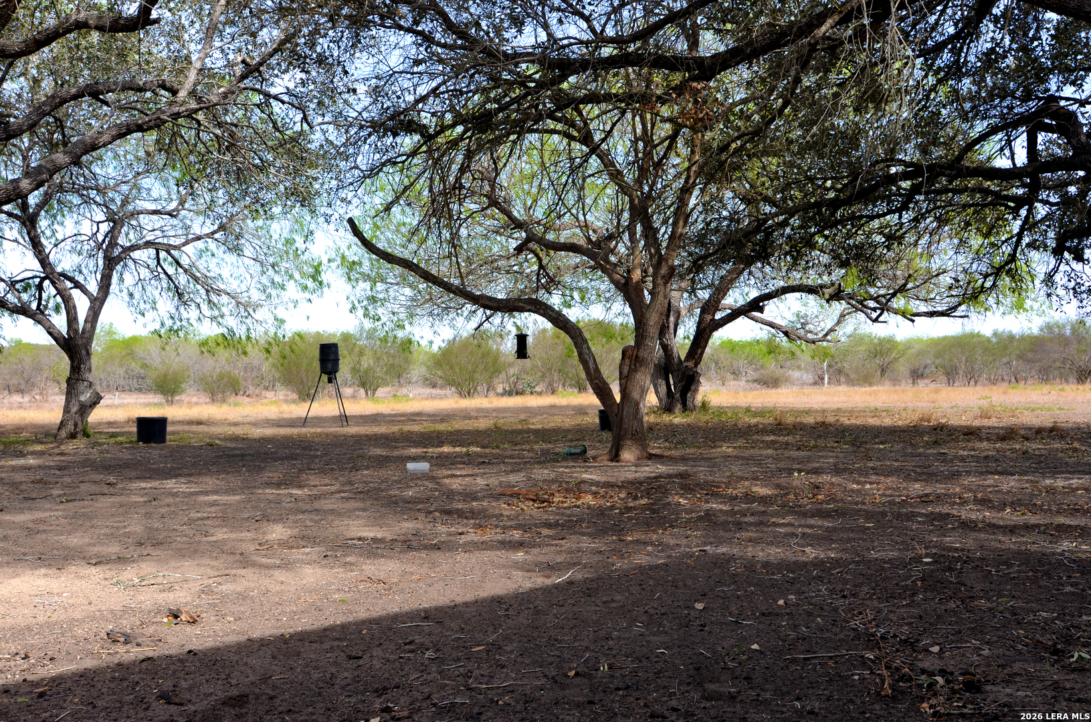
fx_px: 1089
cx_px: 546
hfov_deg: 53.2
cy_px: 361
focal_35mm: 36
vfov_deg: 36.7
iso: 320
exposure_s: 1/200
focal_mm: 24
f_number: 7.1
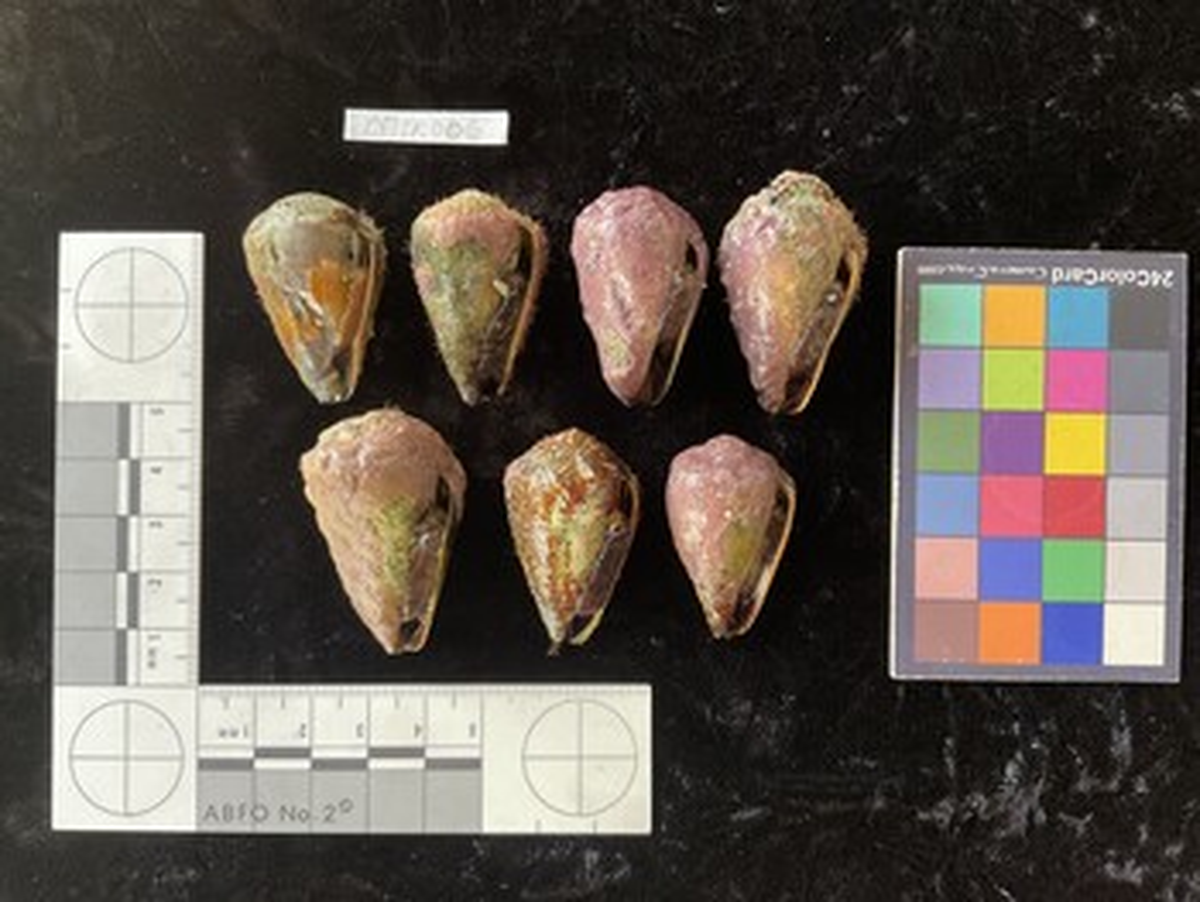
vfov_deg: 48.3
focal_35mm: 29
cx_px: 600
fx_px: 1006
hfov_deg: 61.6
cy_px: 451
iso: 80
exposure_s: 1/60
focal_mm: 3
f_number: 1.8
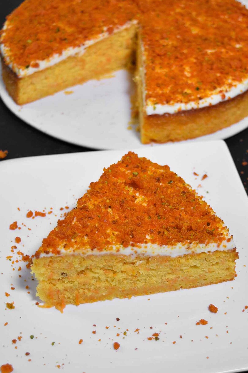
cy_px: 184
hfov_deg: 26.0
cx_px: 123
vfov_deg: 38.2
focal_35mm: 52
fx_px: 537
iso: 900
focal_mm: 34
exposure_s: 1/60
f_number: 4.5
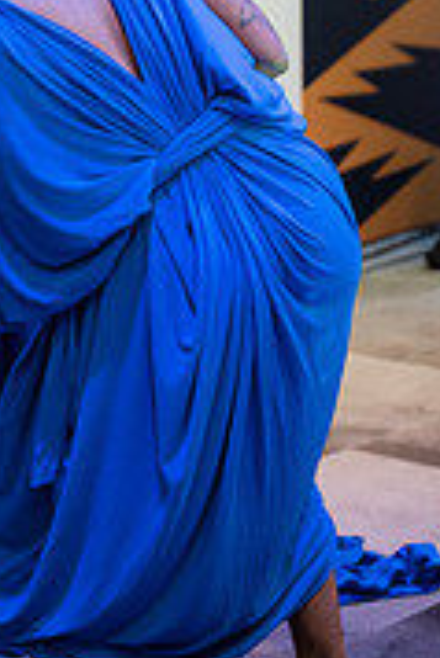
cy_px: -152
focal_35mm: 177
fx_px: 3238
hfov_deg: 7.7
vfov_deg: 11.4
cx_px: -37
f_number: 2.8
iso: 1250
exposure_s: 1/125
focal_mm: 70
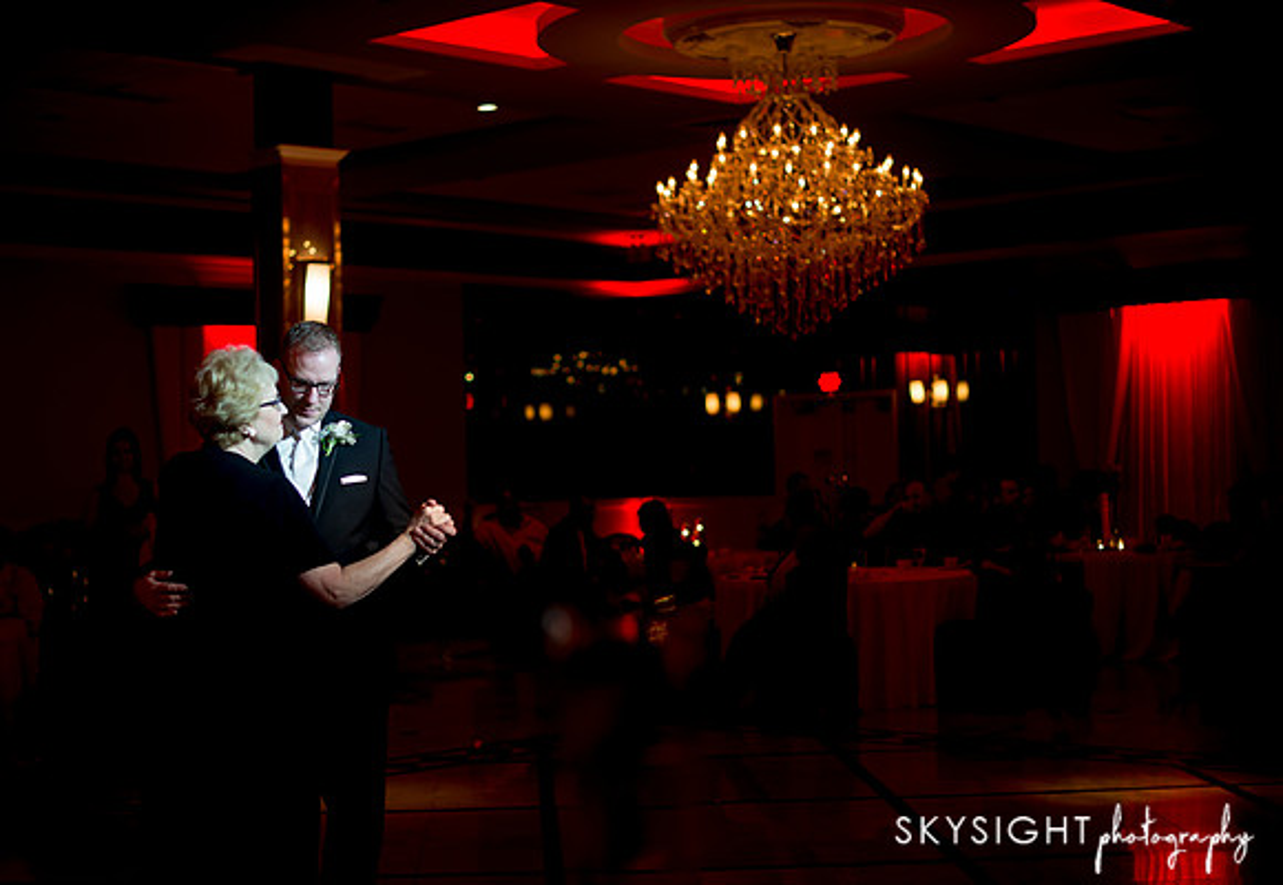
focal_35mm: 57
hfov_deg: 34.6
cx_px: 566
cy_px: 486
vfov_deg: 24.3
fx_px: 2057
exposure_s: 1/100
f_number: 2
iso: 500
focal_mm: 50
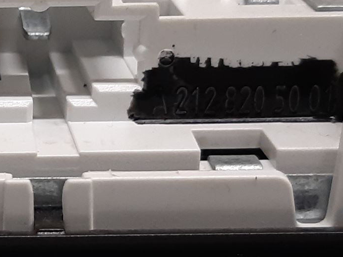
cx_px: -69
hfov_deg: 23.2
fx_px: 763
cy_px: 126
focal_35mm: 77
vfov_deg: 19.1
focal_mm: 3.93
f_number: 1.7
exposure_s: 1/50
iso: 125
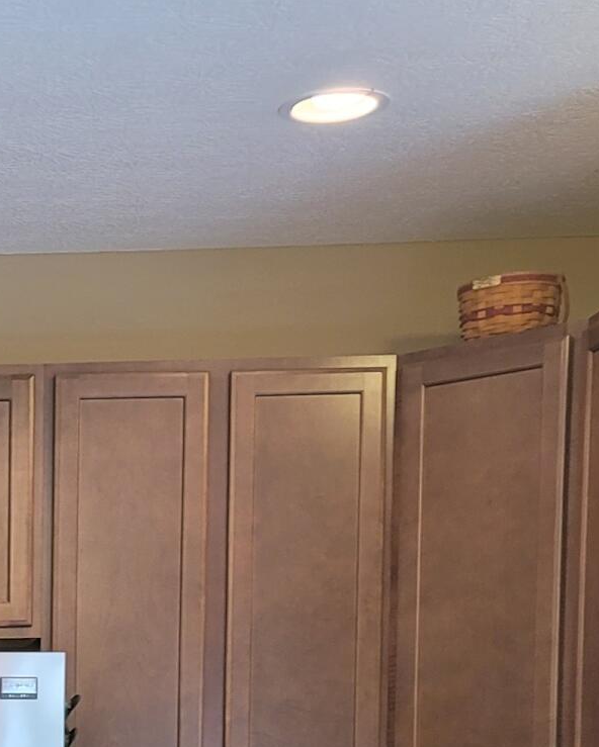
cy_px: 1023
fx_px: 2192
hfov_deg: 14.6
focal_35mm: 99
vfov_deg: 17.9
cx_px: -260
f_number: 1.8
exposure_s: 1/40
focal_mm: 7
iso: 160
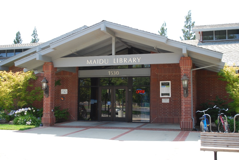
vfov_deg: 30.9
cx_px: 120
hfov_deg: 44.9
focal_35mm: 44
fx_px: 289
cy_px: 80
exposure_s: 1/125
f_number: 4.8
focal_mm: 29
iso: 125
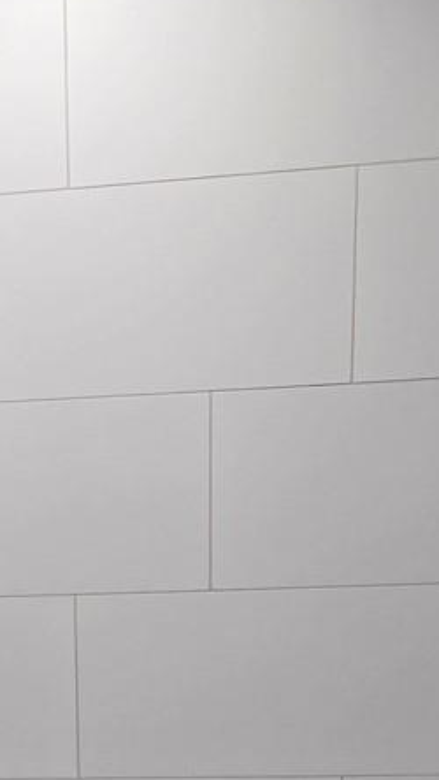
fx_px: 1055
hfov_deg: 21.0
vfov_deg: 39.2
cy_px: 608
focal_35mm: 51
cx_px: -155
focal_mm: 2.2
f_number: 2.2
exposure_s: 1/60
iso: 100
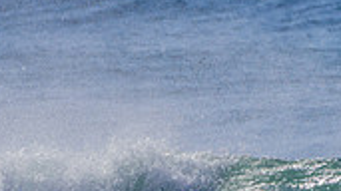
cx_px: 169
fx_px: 19702
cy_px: 265
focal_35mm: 2180
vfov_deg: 0.6
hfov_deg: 1.0
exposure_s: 1/2000
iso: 110
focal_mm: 500
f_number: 5.6
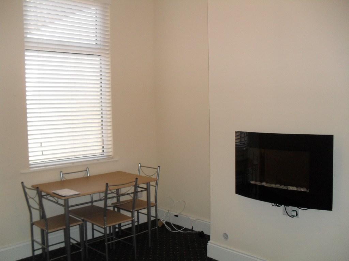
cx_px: 174
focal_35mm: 35
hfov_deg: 52.6
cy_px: 130
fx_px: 353
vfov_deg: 40.7
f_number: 3.2
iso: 200
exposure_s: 1/45
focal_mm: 6.3
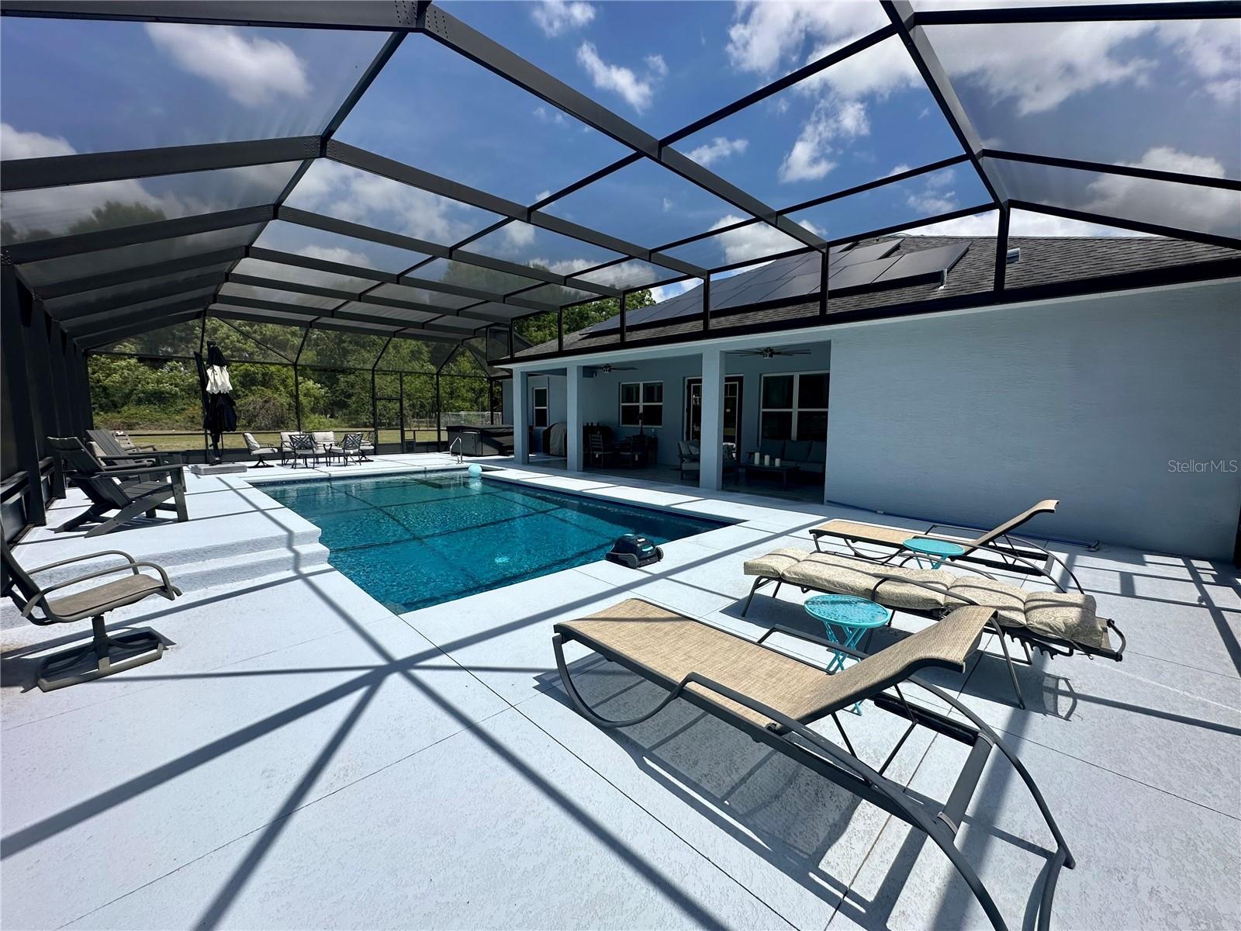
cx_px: 620
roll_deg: -0.8
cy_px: 466
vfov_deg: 85.7
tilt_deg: -4.9
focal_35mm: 14
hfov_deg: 102.1
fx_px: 502
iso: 50
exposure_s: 1/2174
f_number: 2.2
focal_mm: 2.22
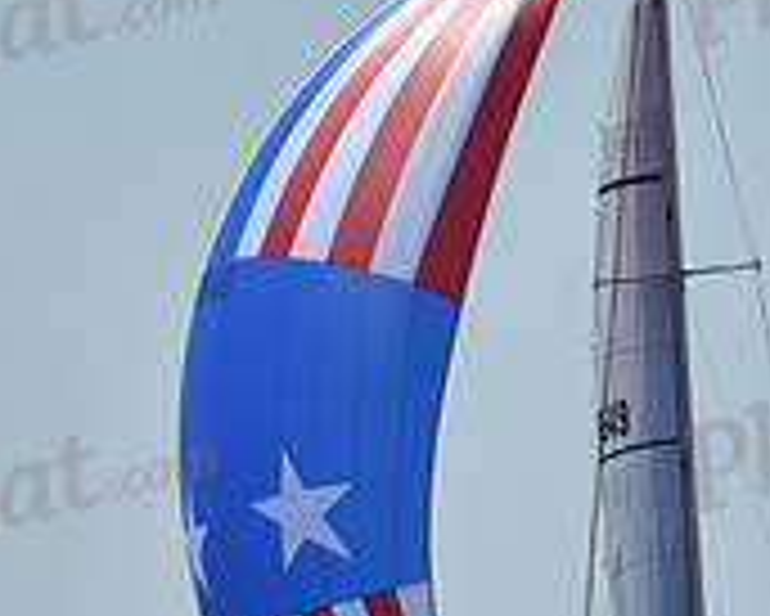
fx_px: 11971
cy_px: 229
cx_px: 453
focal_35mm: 525
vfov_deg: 3.0
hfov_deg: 3.7
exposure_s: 1/1250
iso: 250
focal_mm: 165
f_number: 10
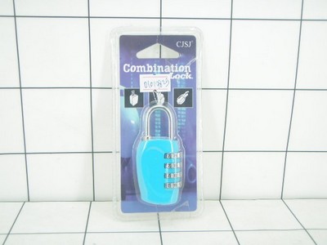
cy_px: 122
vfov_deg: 28.6
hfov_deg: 37.5
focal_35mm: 51
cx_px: 164
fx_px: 482
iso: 200
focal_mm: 9.13
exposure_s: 1/25
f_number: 4
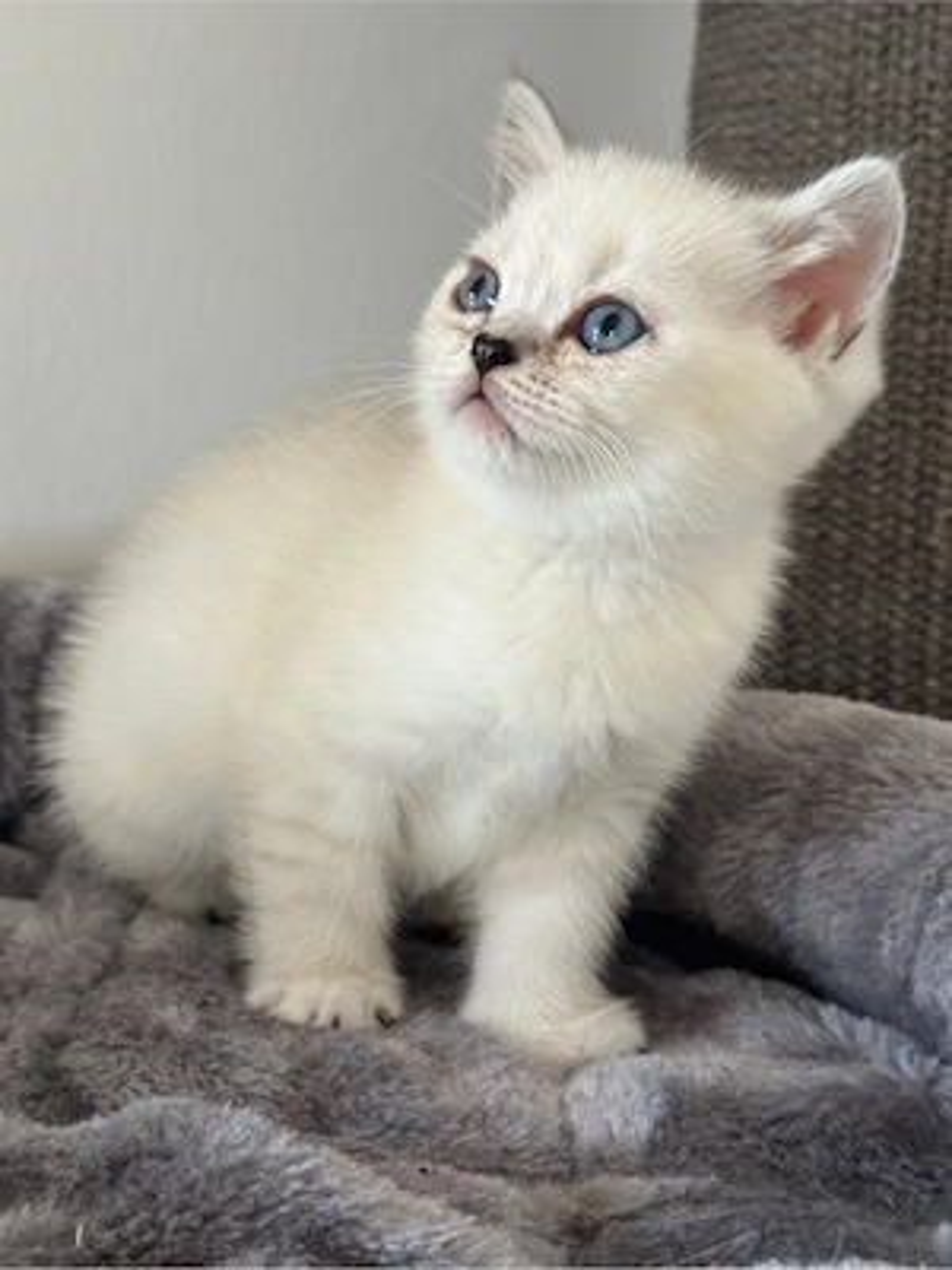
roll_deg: -3.9
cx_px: 476
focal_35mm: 48
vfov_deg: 39.7
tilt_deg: -8.9
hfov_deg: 30.3
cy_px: 635
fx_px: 1760
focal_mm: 6.86
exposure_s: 1/60
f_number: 1.78
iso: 160
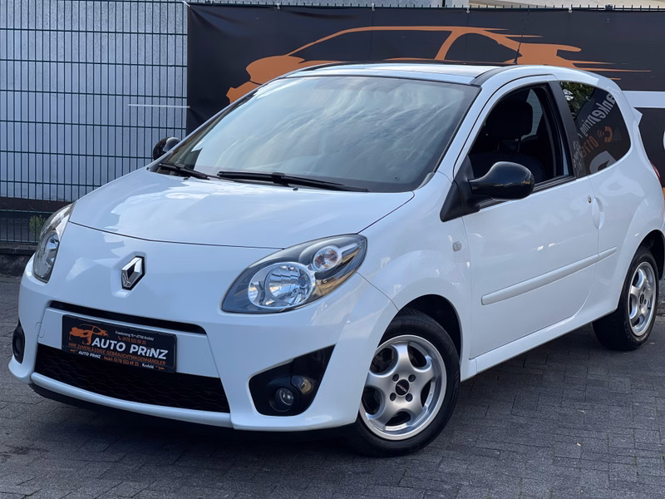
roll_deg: -1.8
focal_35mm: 64
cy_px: 250
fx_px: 1229
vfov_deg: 22.9
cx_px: 332
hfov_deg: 30.3
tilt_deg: -7.8
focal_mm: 7.5
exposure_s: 1/641
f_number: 2.2
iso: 32
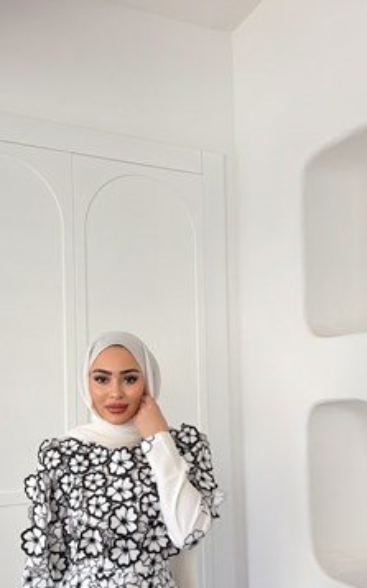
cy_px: 371
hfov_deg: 33.4
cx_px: 132
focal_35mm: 38
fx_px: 608
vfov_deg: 51.0
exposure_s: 1/849
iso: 250
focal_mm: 6.76
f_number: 1.78
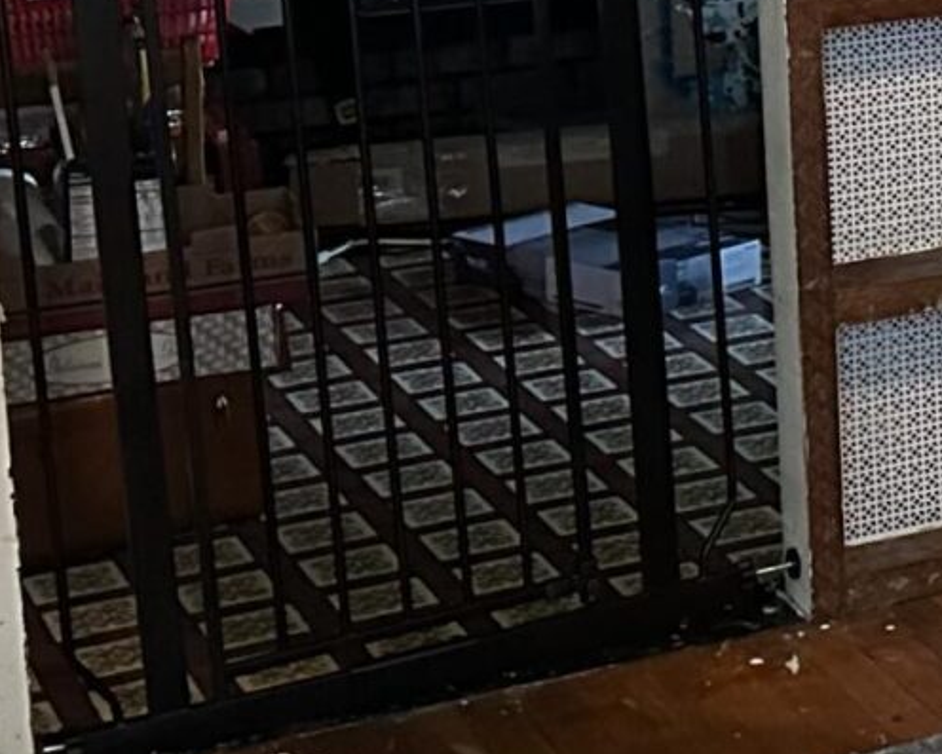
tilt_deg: -8.5
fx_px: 3374
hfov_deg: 14.1
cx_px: 1683
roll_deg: -0.3
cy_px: -196
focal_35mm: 121
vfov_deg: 12.4
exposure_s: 1/40
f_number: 1.78
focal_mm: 6.86
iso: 800
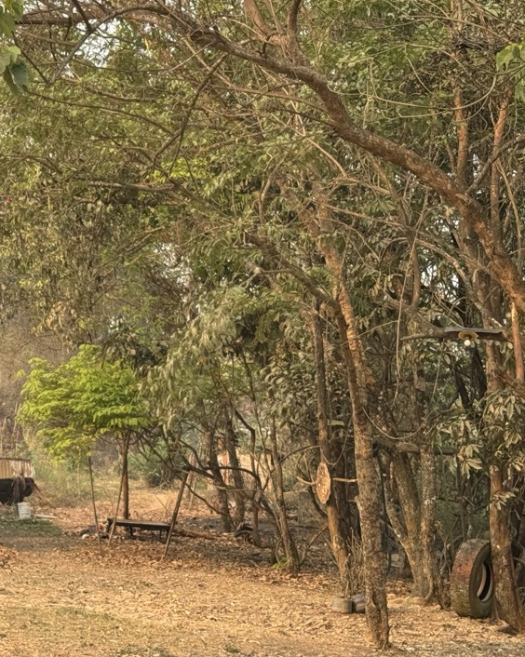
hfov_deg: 17.7
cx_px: 20
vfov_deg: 22.5
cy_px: 275
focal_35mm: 85
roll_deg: +0.8
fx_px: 1652
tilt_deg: +9.0
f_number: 1.78
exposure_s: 1/1094
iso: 64
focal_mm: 6.76
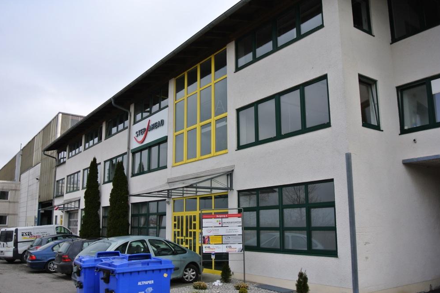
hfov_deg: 60.3
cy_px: 150
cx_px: 219
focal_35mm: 31
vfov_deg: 42.3
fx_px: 379
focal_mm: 11.4
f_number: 4
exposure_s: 1/320
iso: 100
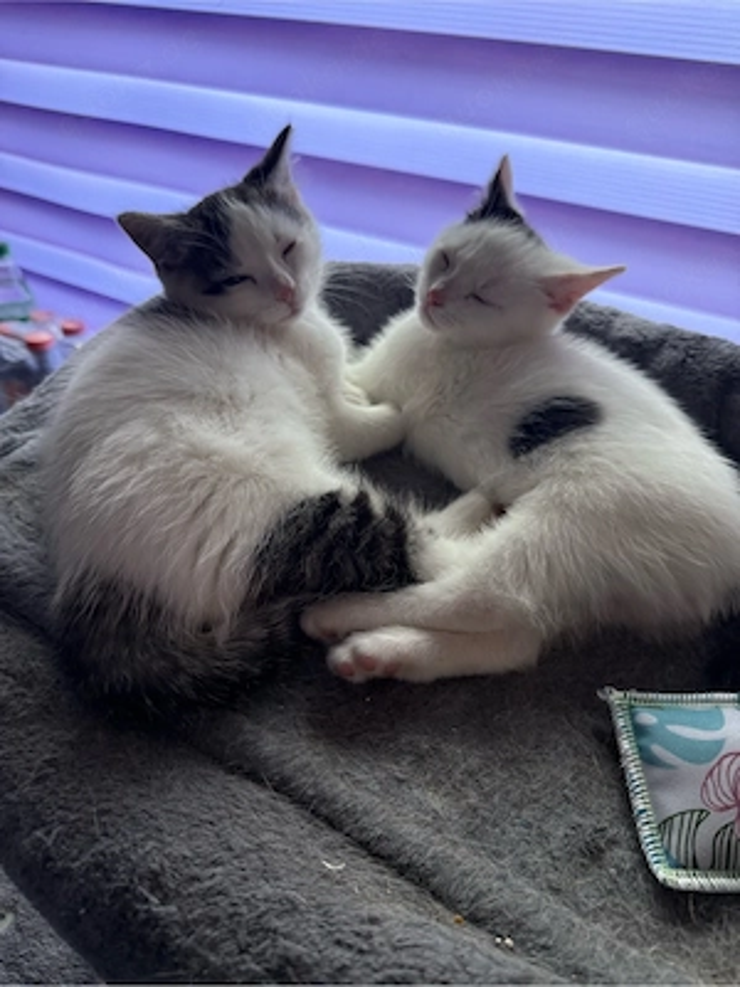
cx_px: 370
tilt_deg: -35.6
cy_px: 494
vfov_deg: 71.6
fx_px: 684
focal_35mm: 24
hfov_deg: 56.8
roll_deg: -4.7
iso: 160
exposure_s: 1/126
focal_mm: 6.76
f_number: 1.78
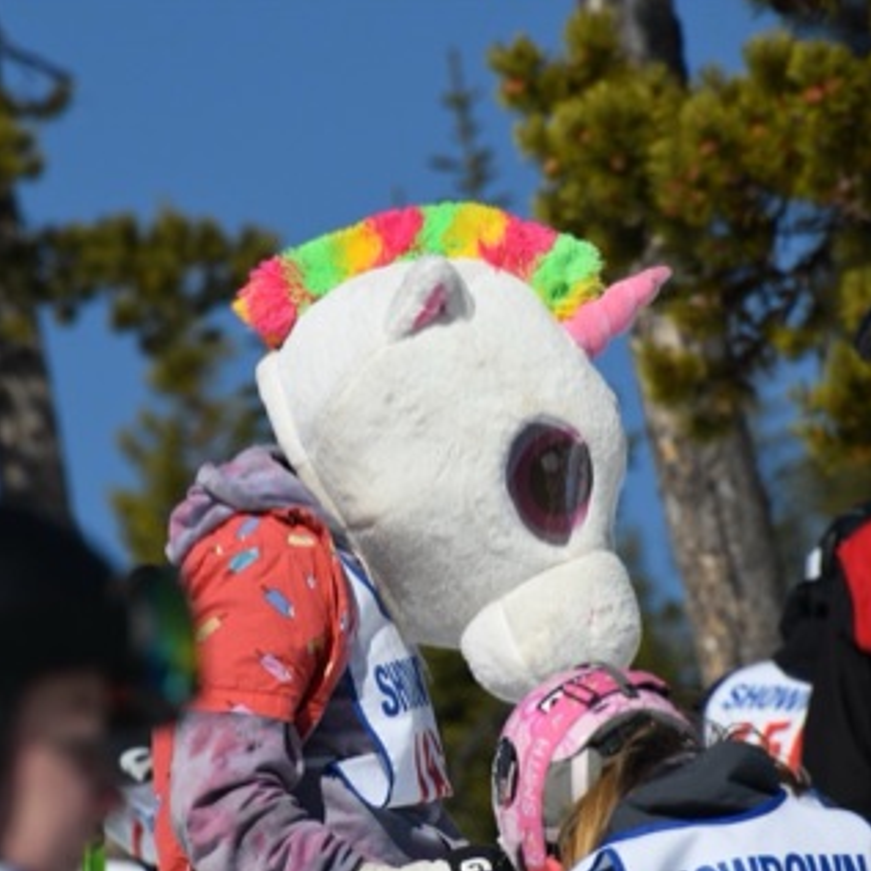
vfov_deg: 2.3
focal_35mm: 772
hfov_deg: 2.3
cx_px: 346
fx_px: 21977
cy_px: 436
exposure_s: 1/2000
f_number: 10
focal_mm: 400
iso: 400
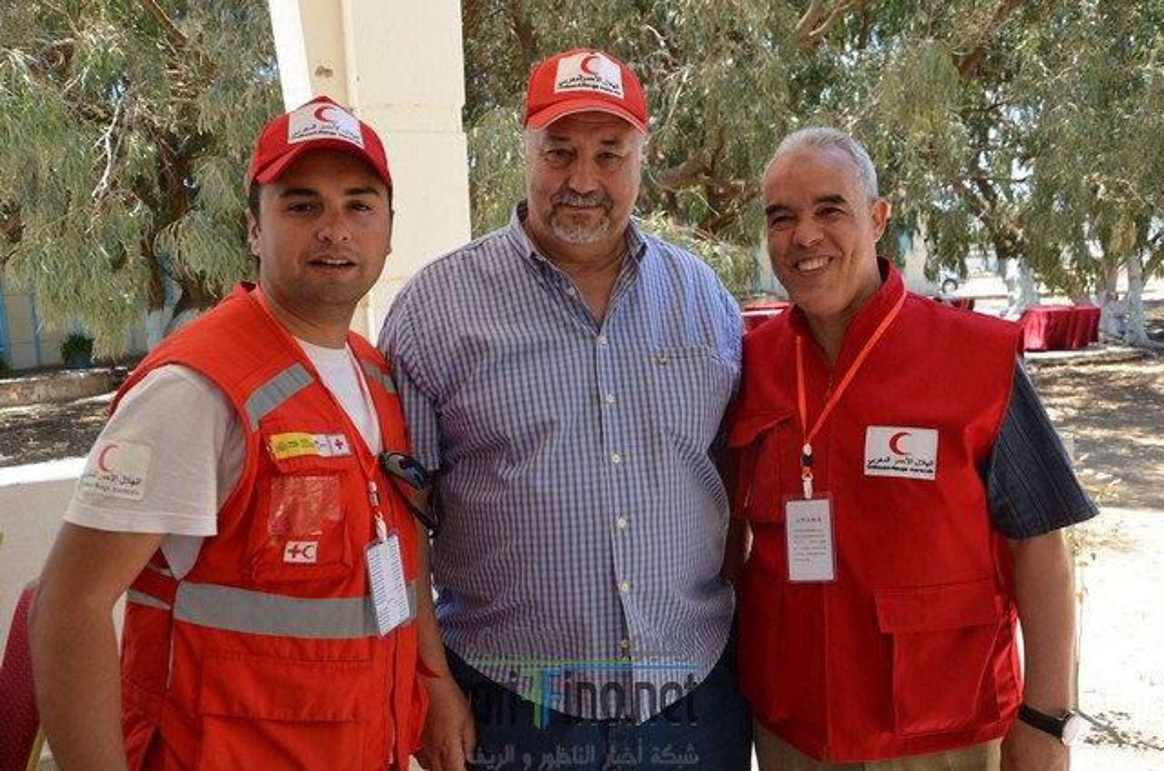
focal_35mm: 36
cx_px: 582
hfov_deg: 53.2
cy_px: 386
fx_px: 1162
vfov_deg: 36.7
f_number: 6.3
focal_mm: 24
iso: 200
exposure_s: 1/160
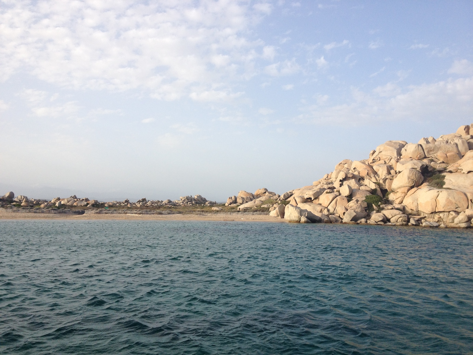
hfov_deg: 52.6
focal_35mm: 35
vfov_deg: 40.7
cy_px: 178
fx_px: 478
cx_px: 236
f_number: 2.4
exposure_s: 1/986
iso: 64
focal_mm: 4.28
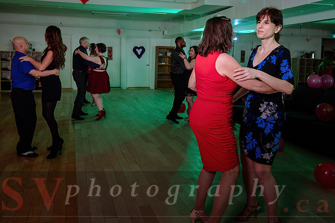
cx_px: 158
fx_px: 333
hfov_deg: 53.3
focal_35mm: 36
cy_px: 90
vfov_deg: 36.9
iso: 800
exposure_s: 1/80
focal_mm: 29
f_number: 4
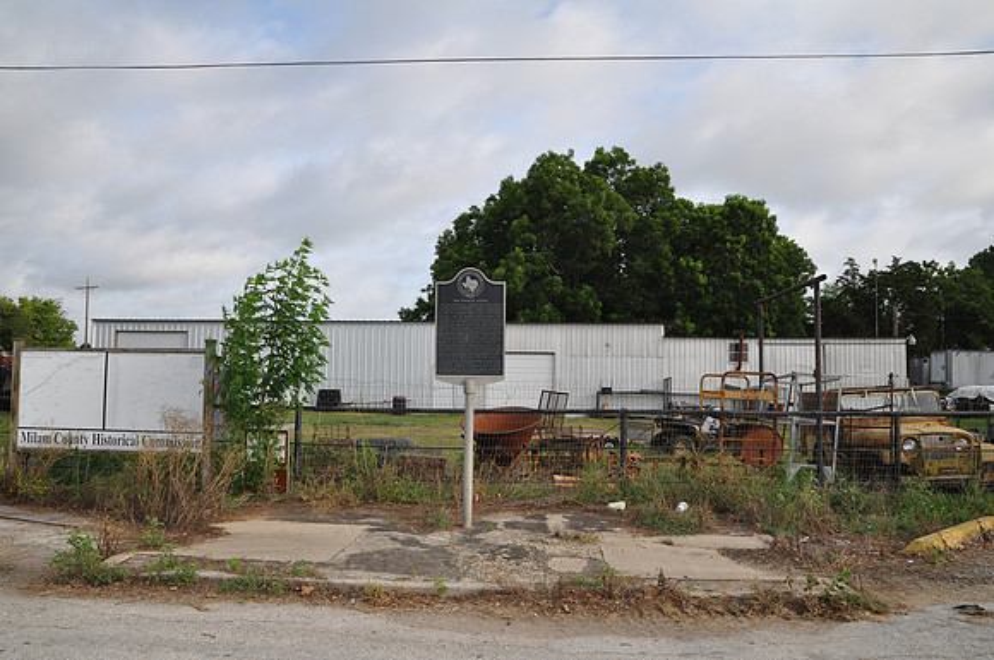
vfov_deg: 50.3
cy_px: 330
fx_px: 703
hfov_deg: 70.5
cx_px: 497
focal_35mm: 26
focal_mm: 17
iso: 200
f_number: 8
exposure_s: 1/60
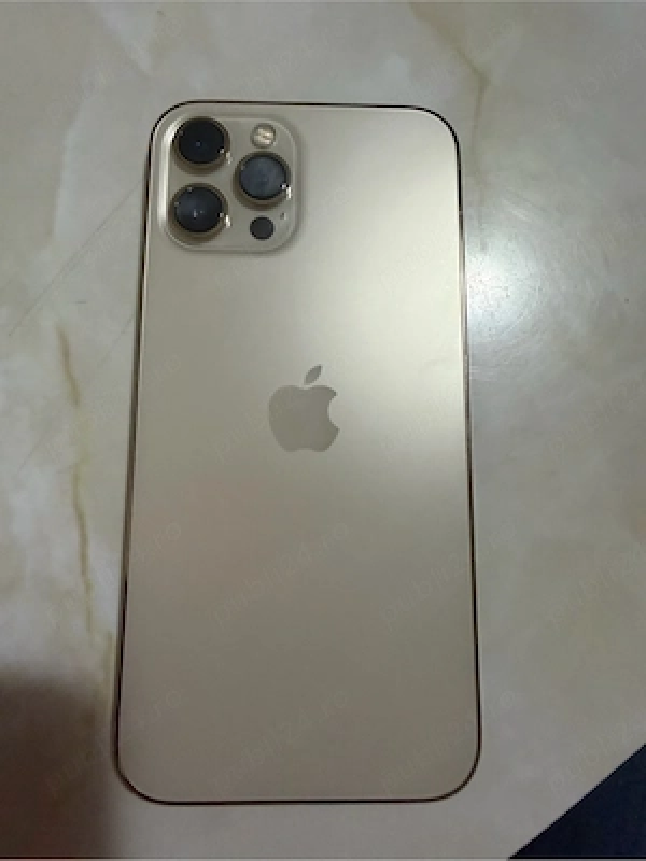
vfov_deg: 71.6
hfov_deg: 56.8
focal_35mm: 24
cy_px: 430
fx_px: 597
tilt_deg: -79.9
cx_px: 323
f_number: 2.2
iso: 400
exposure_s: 1/50
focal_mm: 2.22
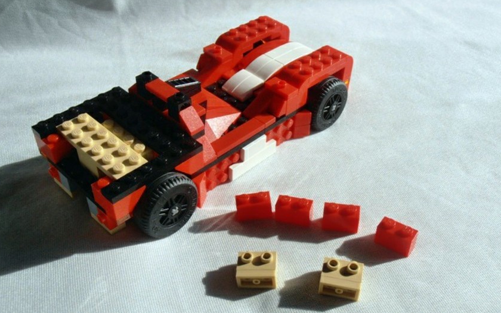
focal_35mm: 42
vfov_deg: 30.5
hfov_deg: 47.2
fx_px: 573
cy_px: 179
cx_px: 259
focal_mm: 6.61
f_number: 3.9
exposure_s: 1/800
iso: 80
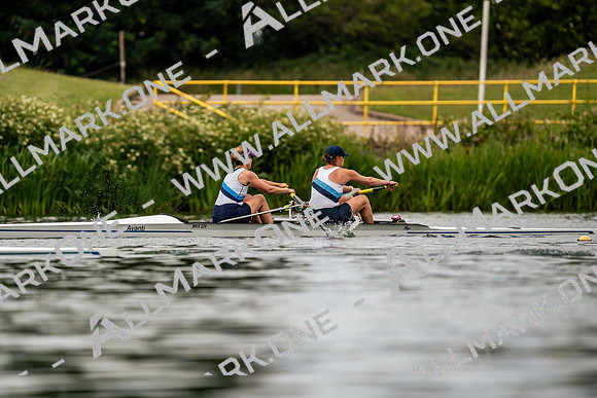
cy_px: 199
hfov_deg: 3.4
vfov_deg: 2.3
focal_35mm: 600
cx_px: 298
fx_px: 9952
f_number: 6.3
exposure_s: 1/2000
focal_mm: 600
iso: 320
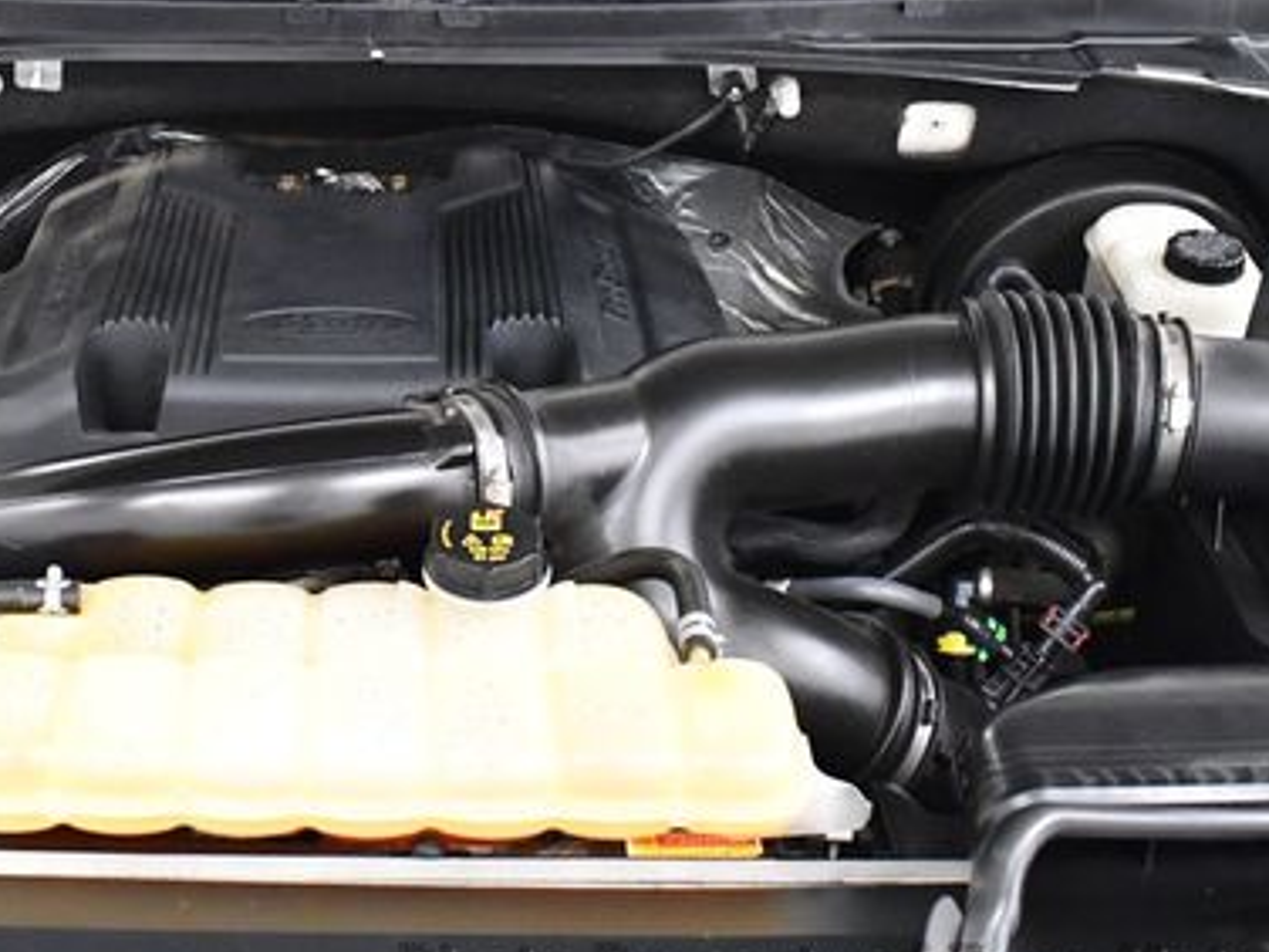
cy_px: 314
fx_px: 2163
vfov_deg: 24.7
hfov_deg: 32.2
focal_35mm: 59
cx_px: 358
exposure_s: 1/80
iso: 3200
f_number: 3.5
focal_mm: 18
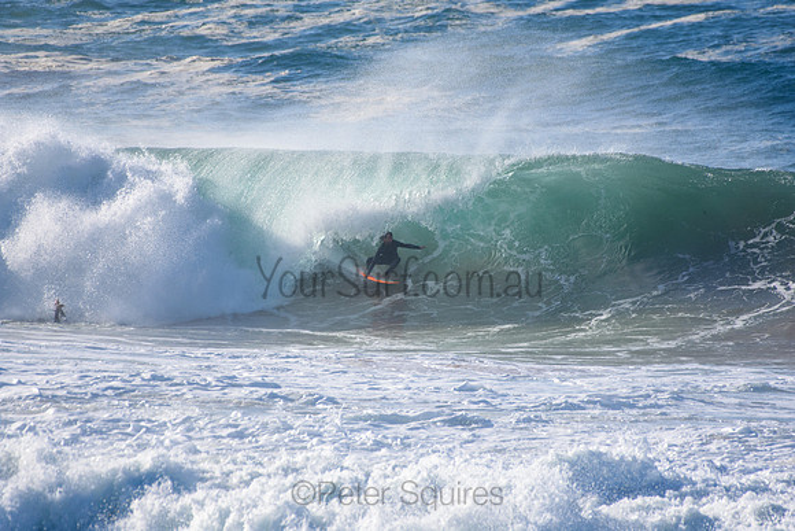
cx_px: 398
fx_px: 16566
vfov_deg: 1.8
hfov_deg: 2.7
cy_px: 266
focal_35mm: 750
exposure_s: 1/2000
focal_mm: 500
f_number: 5.6
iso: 320
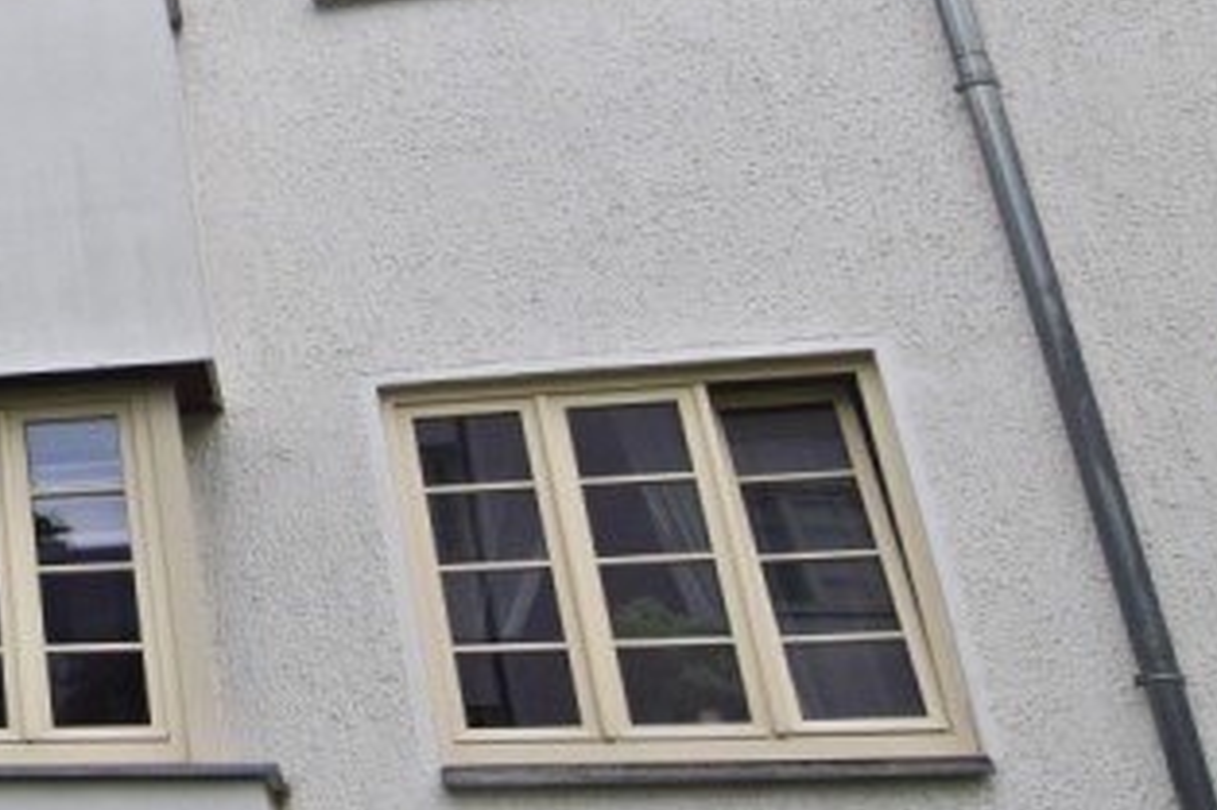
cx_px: -546
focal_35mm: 57
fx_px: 1916
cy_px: 8
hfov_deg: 26.7
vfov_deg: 22.9
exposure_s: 1/320
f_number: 9
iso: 200
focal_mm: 11
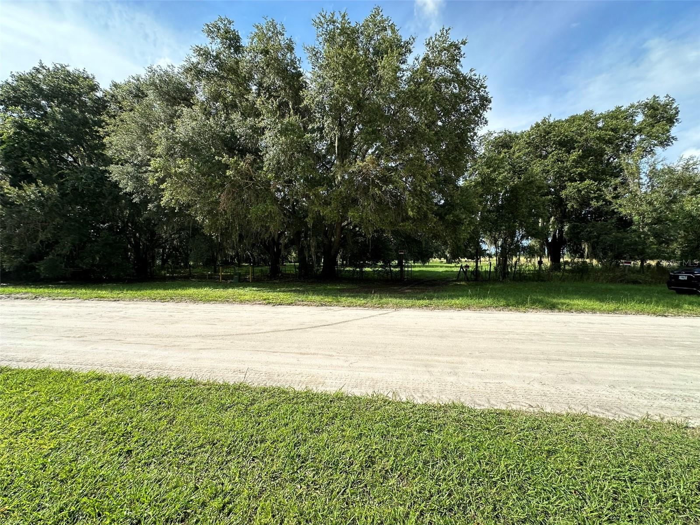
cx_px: 350
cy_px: 262
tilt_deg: -2.0
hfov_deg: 102.1
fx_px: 283
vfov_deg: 85.7
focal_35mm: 14
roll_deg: +1.1
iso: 50
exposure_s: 1/1103
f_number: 2.2
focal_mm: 2.22
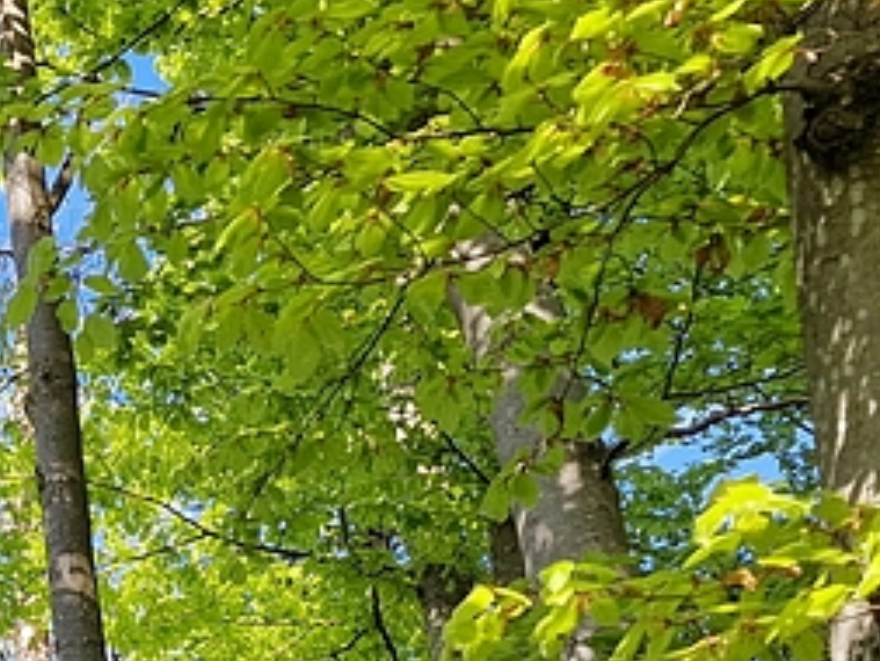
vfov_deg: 15.6
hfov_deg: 20.0
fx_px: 2314
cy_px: 811
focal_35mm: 91
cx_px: -223
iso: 50
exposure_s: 1/300
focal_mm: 6.4
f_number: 1.8
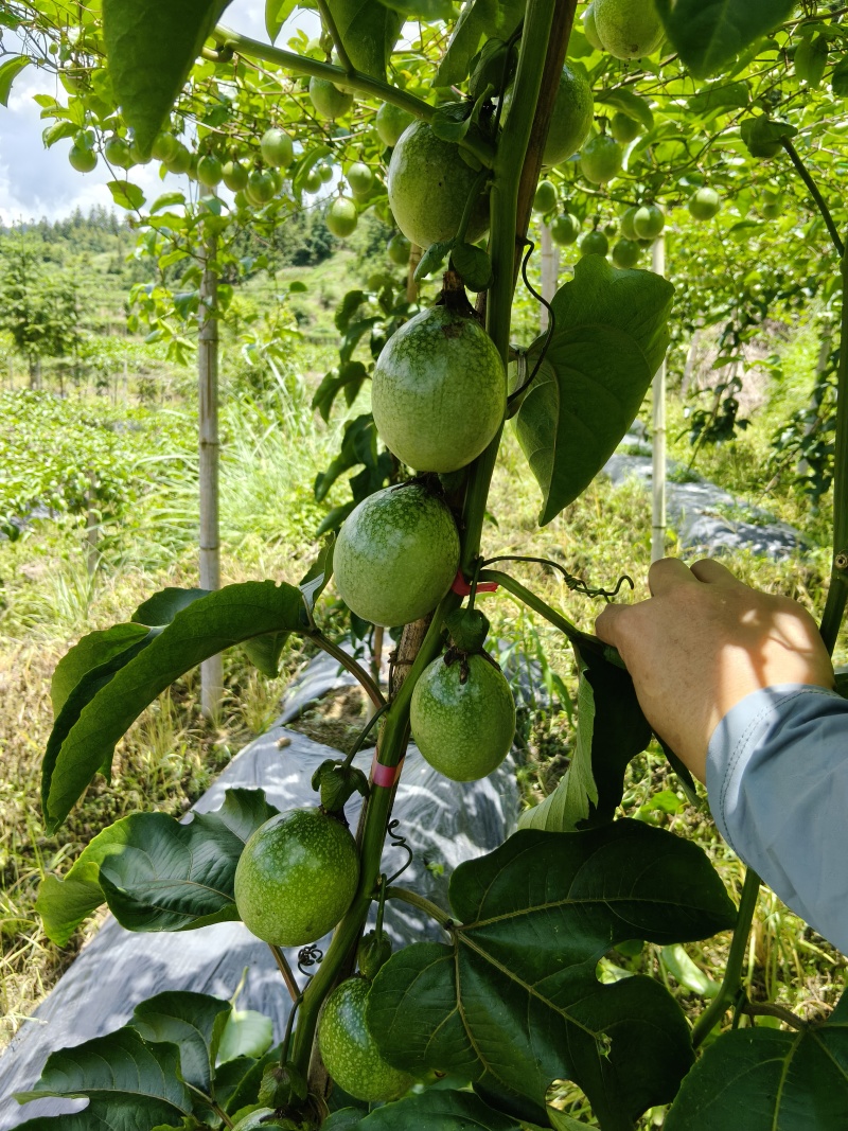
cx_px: 424
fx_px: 882
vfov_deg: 65.3
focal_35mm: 27
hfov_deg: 51.3
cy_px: 566
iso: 50
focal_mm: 3.98
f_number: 1.8
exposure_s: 1/1014
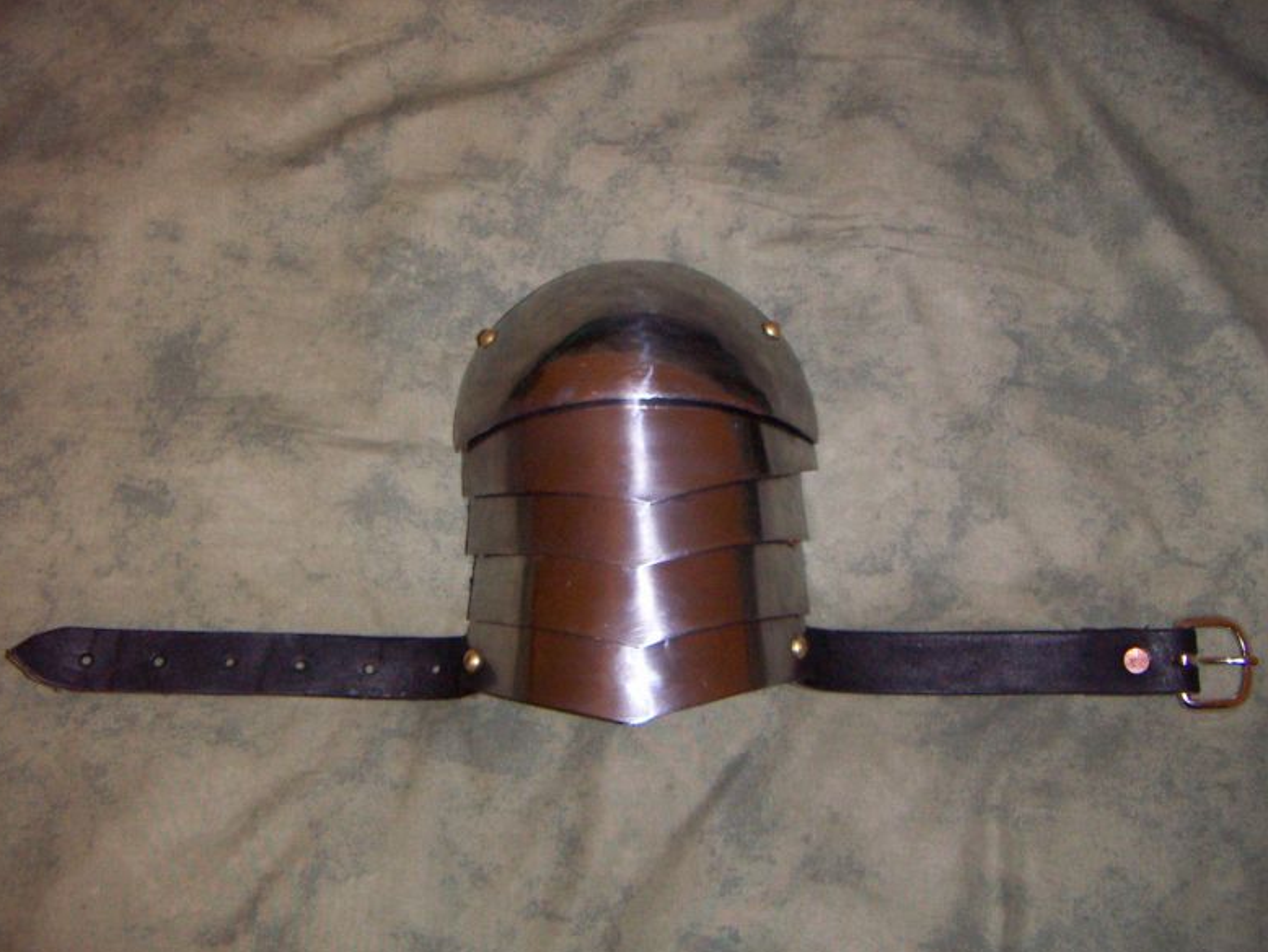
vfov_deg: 38.7
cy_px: 486
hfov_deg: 50.1
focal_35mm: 37
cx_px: 618
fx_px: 1356
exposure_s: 1/50
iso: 200
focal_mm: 4.7
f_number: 2.8
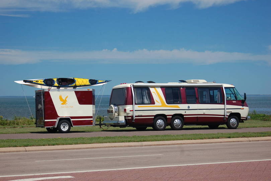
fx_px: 700
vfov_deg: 14.7
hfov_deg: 21.9
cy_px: 90
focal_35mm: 93
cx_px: 136
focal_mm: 62
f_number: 5.6
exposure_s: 1/500
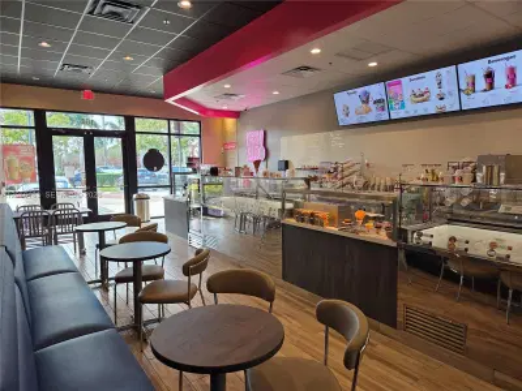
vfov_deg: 58.9
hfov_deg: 73.9
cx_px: 261
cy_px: 196
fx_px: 347
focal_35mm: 23
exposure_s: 1/120
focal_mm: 5.4
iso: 40
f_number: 1.8
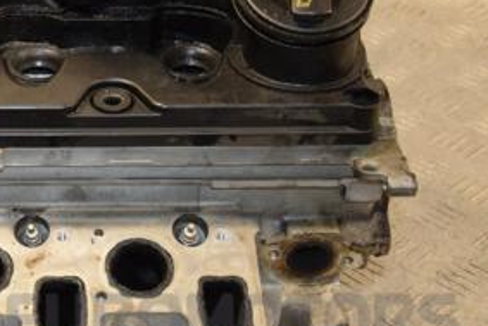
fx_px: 1465
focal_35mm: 108
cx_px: -26
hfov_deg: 18.3
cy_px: 90
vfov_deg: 12.7
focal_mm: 34
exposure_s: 1/125
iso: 800
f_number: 5
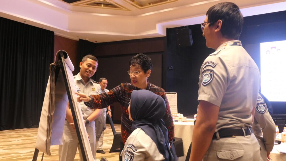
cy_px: 86
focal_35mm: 33
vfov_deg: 35.6
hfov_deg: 59.5
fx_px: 250
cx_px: 145
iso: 1600
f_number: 2.8
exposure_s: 1/60
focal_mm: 11.4
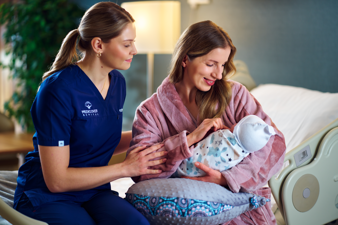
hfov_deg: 23.9
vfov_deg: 16.1
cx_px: 169
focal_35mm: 85
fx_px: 798
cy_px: 112
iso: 160
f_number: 1.6
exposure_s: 1/160
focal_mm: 85
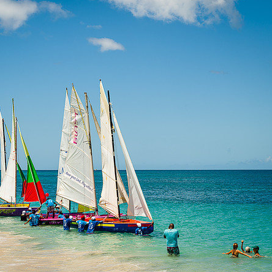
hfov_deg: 19.1
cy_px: 135
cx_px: 113
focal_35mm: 91
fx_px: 809
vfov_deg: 19.1
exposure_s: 1/320
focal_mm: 70
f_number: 8
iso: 80
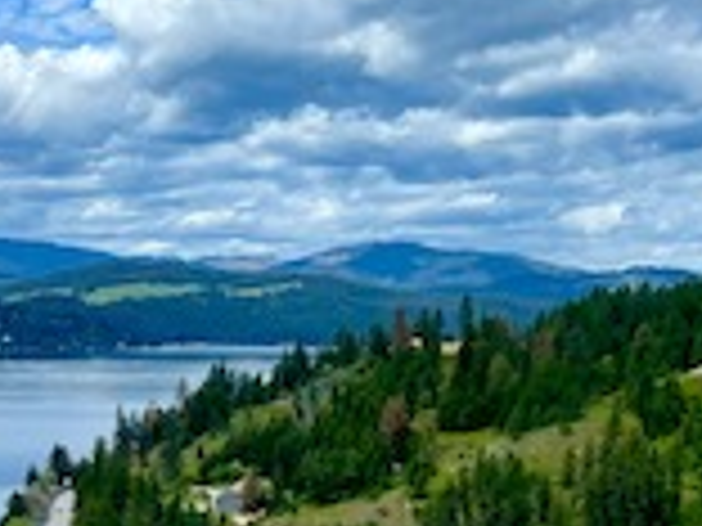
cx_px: -333
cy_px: 436
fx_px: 2028
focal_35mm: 100
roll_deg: +0.9
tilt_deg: -4.8
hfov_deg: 17.7
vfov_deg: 14.7
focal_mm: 5.1
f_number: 1.6
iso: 32
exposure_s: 1/4348
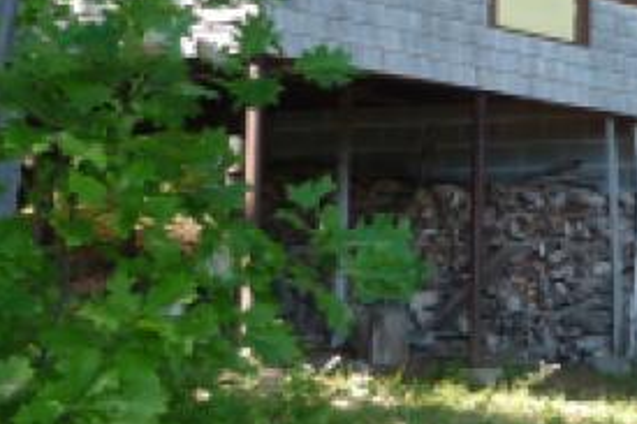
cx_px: 737
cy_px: 82
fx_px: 2263
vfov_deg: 10.7
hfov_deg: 15.5
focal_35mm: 128
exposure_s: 1/80
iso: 100
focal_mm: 5.5
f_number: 2.8
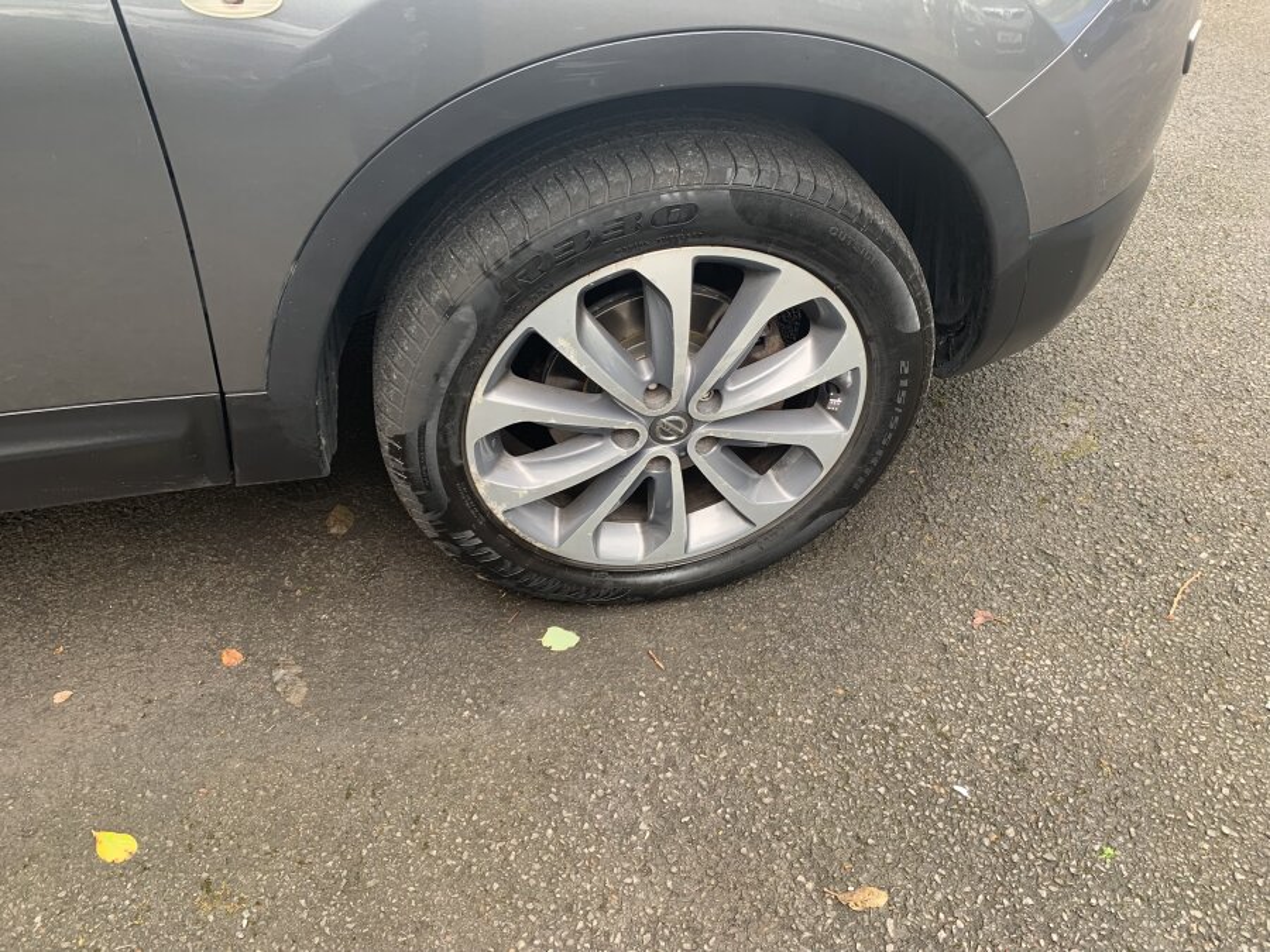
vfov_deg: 53.1
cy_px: 476
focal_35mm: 26
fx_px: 954
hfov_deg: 67.3
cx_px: 635
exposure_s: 1/121
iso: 64
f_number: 1.8
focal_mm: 4.25
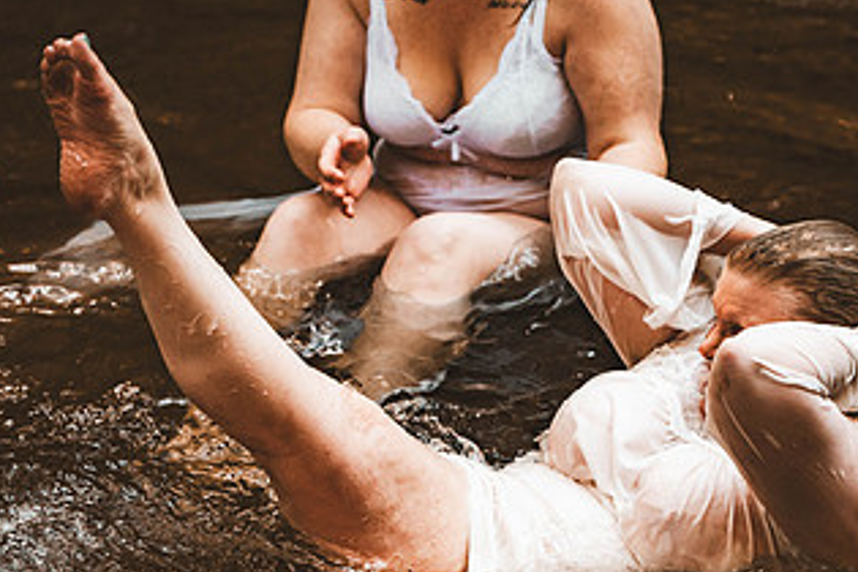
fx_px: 3074
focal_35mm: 129
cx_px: 539
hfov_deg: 15.9
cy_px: 383
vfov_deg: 10.6
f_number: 2.8
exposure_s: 1/400
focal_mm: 70
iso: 1000
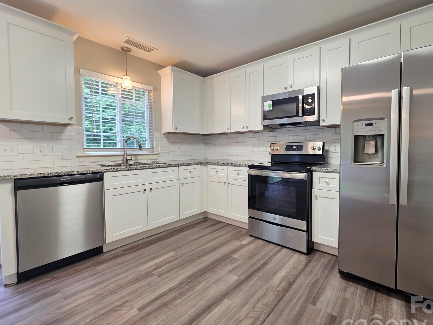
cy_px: 157
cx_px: 239
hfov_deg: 97.8
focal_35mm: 15
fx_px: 188
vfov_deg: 81.7
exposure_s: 1/60
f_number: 1.9
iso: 160
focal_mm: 2.2
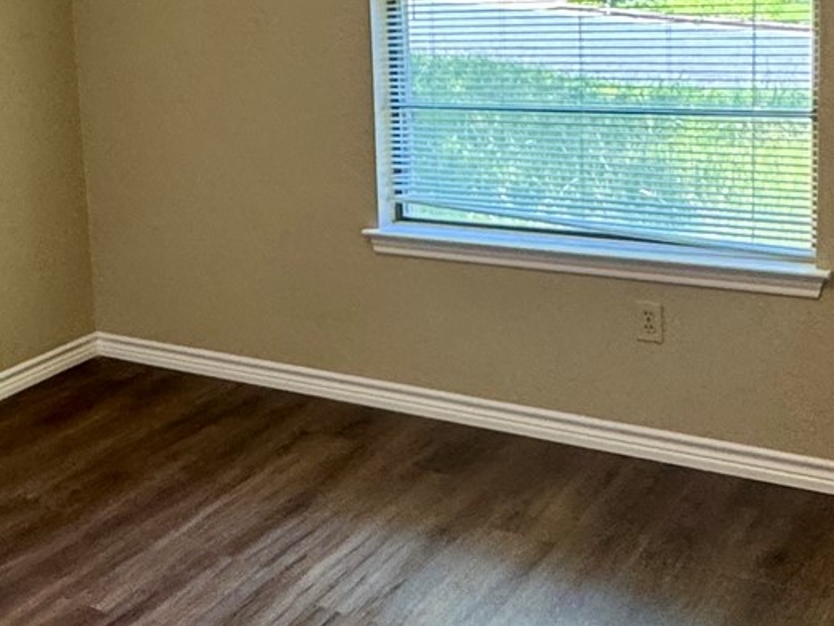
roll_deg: +5.0
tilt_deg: -8.8
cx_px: 27
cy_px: 147
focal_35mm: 55
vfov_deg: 26.2
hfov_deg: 32.5
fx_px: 1325
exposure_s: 1/120
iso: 200
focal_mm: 2.22
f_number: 2.2
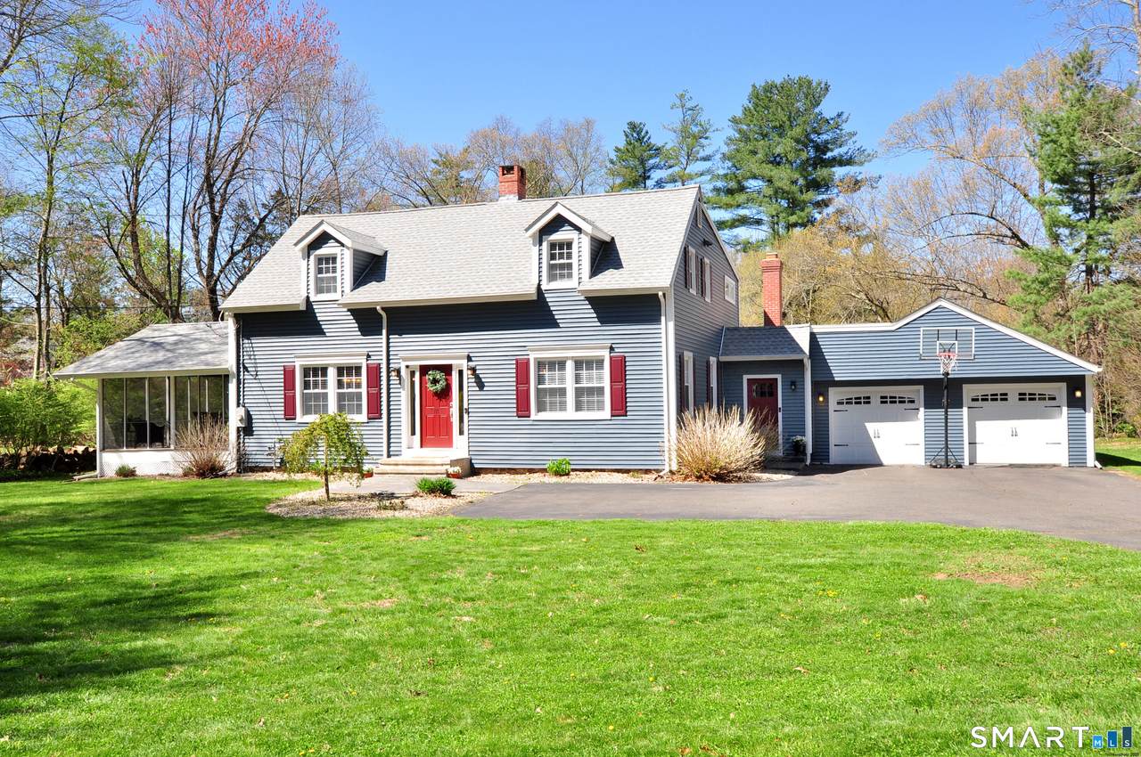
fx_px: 950
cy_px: 378
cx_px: 570
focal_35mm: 30
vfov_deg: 43.5
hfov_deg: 62.0
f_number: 8
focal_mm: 20
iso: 250
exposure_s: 1/250
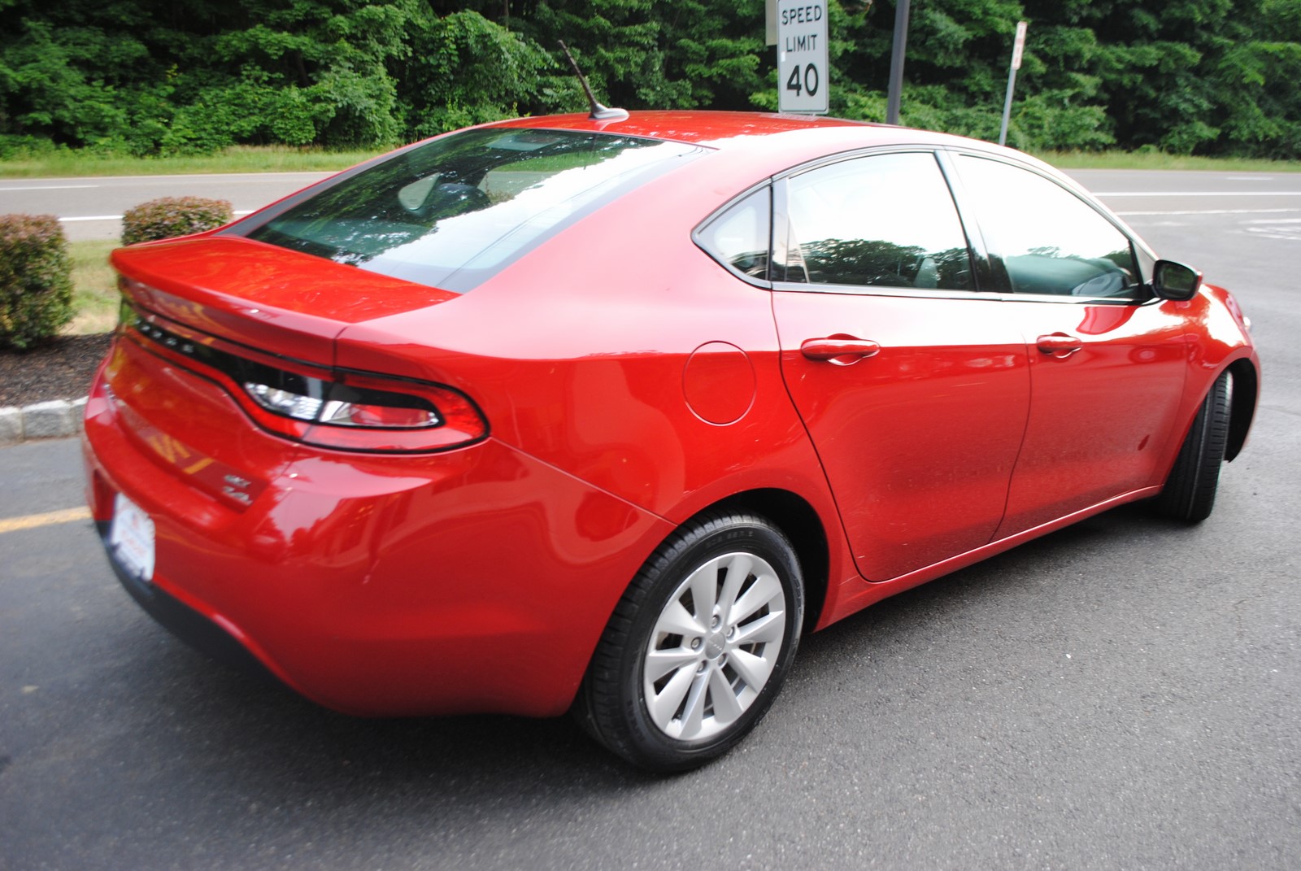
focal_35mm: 30
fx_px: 1085
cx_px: 650
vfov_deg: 43.7
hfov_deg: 61.9
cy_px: 436
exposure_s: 1/50
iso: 200
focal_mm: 20
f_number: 3.8
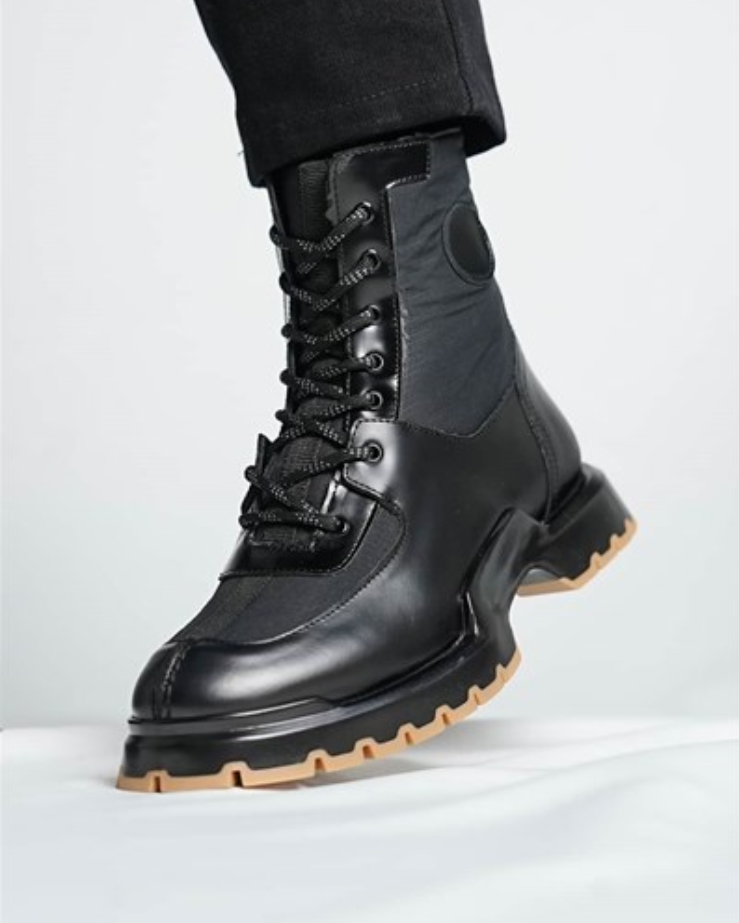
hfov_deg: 18.1
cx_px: 370
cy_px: 429
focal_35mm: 85
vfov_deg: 22.5
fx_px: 2323
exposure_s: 1/160
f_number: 3.5
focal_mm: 50
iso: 1000
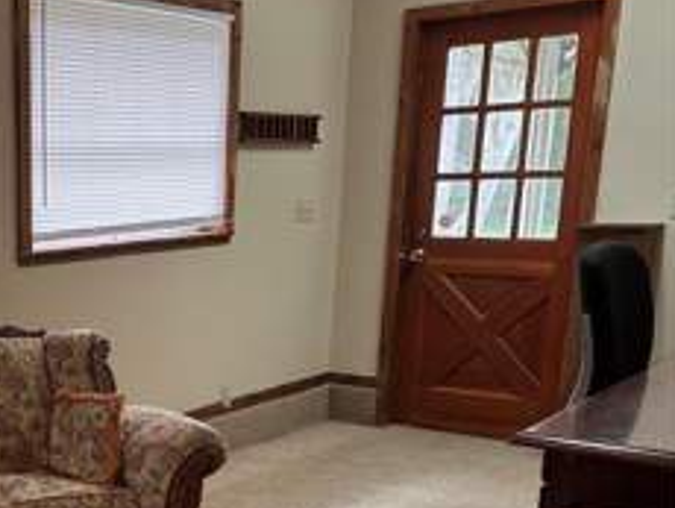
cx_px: -23
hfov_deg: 34.2
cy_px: 443
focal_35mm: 50
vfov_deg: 28.2
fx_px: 976
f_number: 1.78
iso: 250
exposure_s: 1/60
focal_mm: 6.86
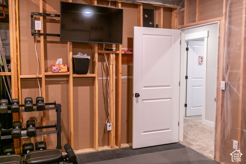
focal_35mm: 36
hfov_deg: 53.2
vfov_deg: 36.9
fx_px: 246
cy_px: 82
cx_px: 125
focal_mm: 35
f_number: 3.2
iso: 1600
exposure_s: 1/250
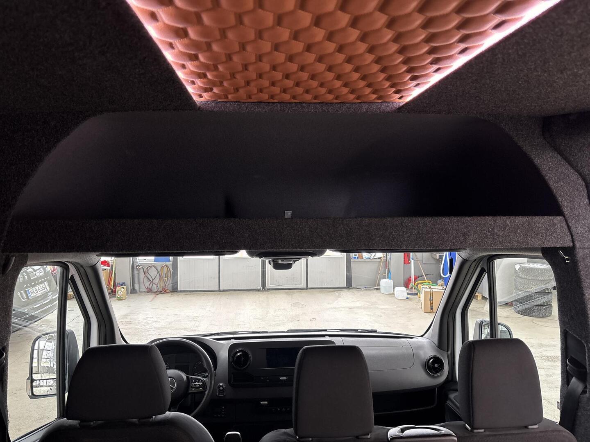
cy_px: 221
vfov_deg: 53.1
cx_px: 295
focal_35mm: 26
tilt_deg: -3.8
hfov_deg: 67.3
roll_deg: -0.8
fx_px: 443
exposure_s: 1/50
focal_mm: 5.96
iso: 160
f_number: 1.6
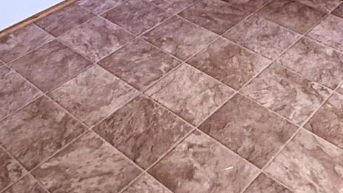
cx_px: 125
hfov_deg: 33.1
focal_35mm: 63
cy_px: -256
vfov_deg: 14.0
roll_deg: +0.9
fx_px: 573
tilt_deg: -2.4
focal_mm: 2.22
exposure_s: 1/60
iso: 320
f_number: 2.2
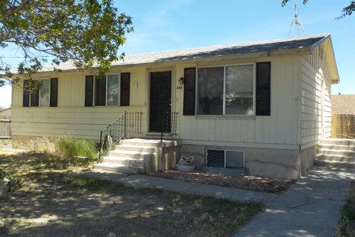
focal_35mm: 32
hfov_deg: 58.7
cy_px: 112
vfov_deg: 41.1
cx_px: 175
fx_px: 316
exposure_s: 1/640
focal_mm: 4.1
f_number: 3.3
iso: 125
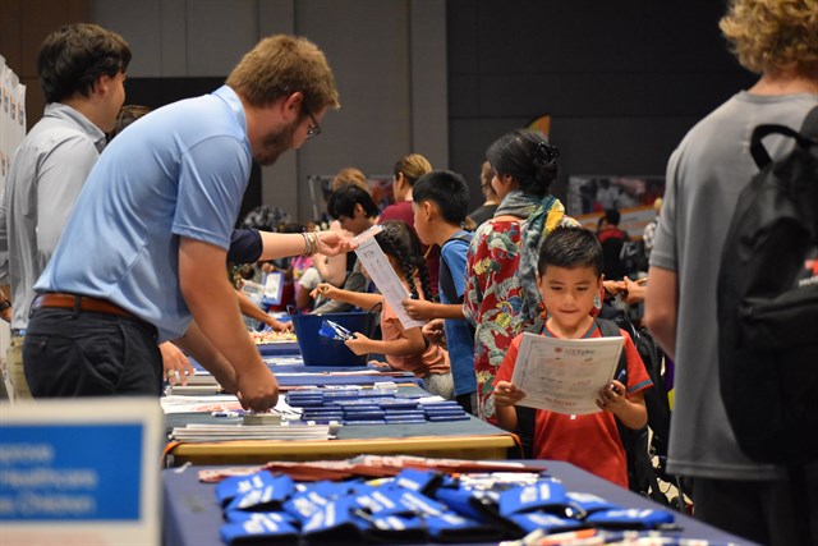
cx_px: 409
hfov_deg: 17.1
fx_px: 2727
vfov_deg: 11.4
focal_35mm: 120
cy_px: 273
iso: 3200
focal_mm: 80
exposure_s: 1/250
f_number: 4.8
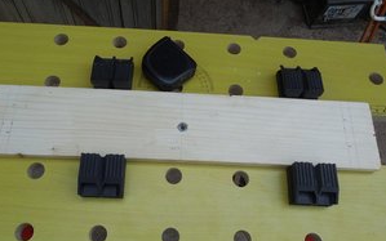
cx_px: 177
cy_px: 133
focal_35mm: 31
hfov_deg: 61.1
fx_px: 326
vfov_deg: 40.6
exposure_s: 1/500
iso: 125
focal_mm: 4.5
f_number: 3.3
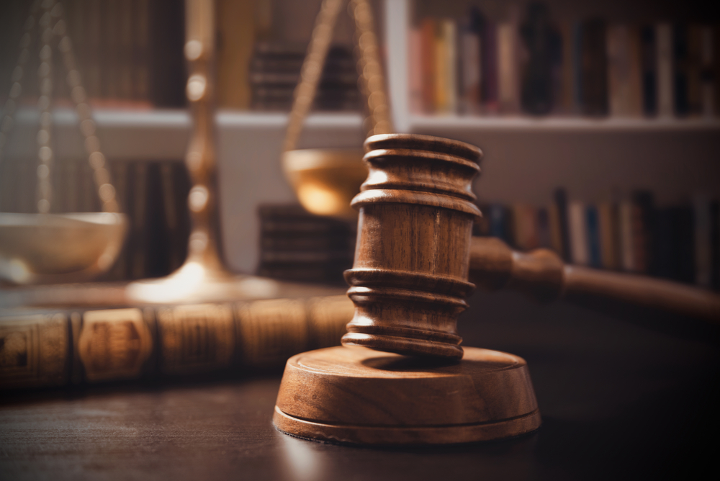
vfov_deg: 19.5
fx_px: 1401
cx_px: 360
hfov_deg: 28.8
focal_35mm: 70
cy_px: 240
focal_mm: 70
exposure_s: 1/160
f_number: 2.8
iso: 200
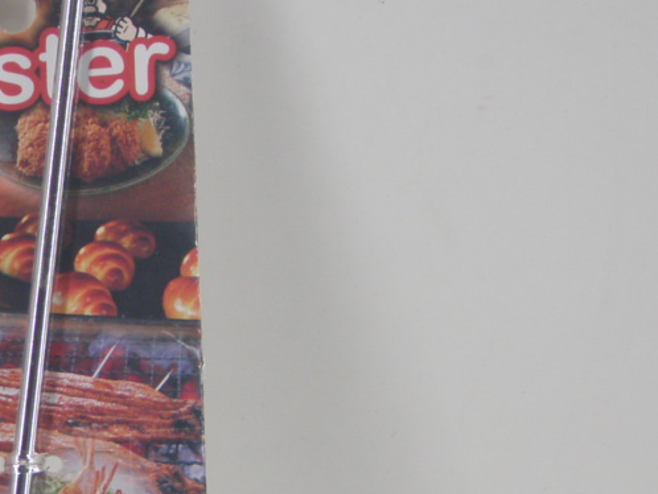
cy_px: 411
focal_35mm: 131
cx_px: -37
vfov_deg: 11.3
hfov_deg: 14.7
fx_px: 2491
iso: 125
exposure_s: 1/40
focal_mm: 9.13
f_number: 4
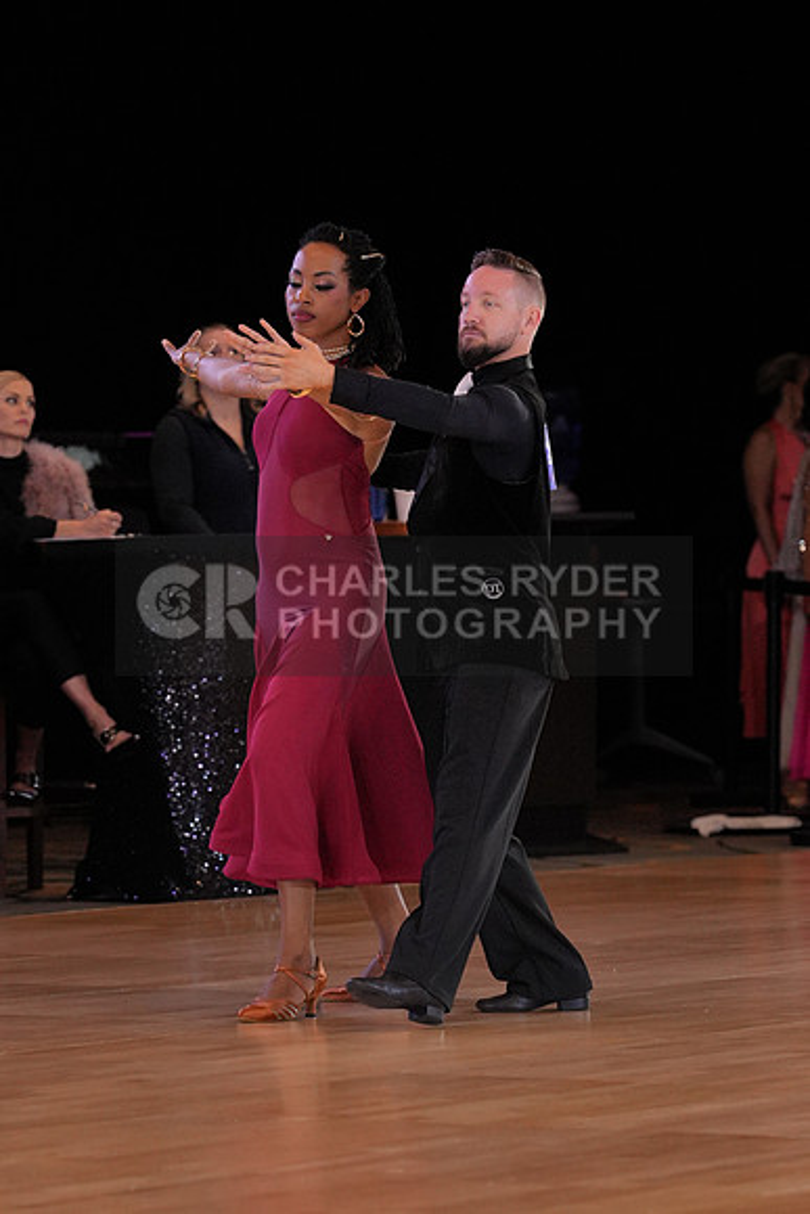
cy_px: 607
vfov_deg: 9.1
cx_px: 405
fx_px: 7589
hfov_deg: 6.1
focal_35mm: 225
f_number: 4
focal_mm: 150
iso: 1600
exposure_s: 1/500
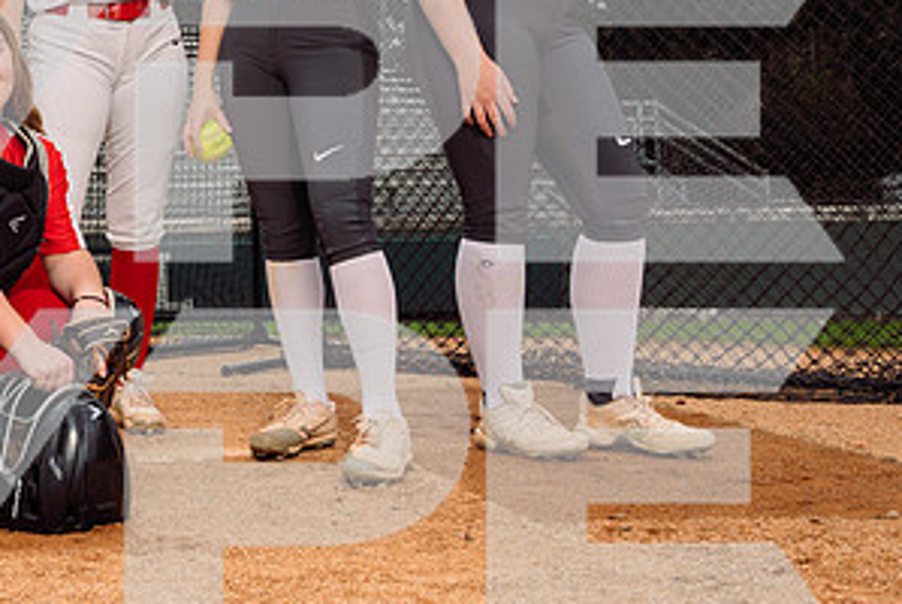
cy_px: 104
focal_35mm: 62
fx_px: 1555
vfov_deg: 21.6
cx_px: 75
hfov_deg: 30.8
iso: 125
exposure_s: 1/160
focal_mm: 32
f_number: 9
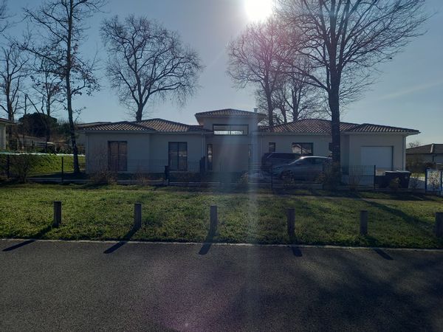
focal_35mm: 25
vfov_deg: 54.9
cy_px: 166
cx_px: 222
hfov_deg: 69.4
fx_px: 320
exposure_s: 1/1303
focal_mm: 4.6
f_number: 2
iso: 50
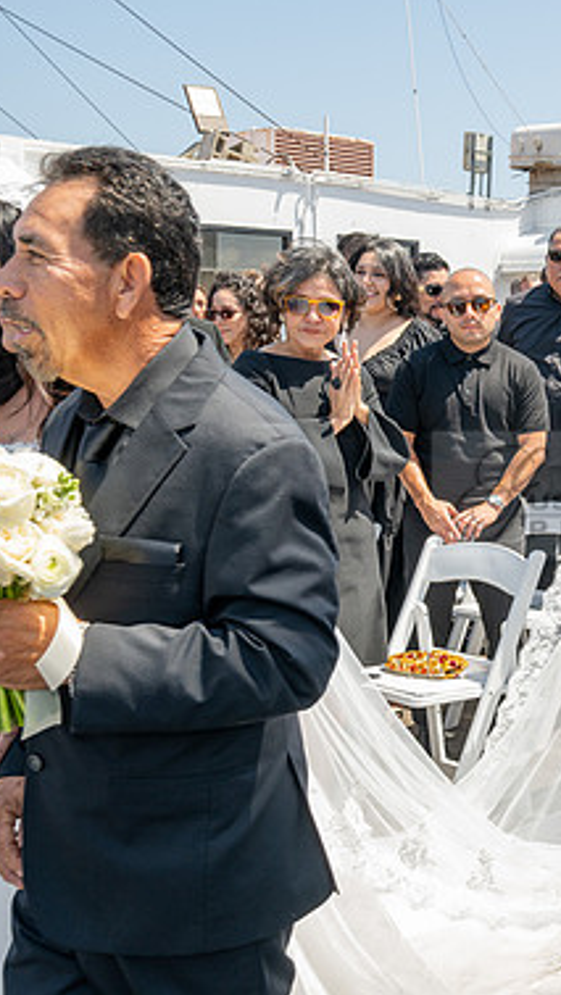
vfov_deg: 42.1
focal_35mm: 49
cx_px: 661
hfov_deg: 22.6
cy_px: 494
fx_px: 1294
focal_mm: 30.5
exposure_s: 1/200
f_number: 9
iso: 200
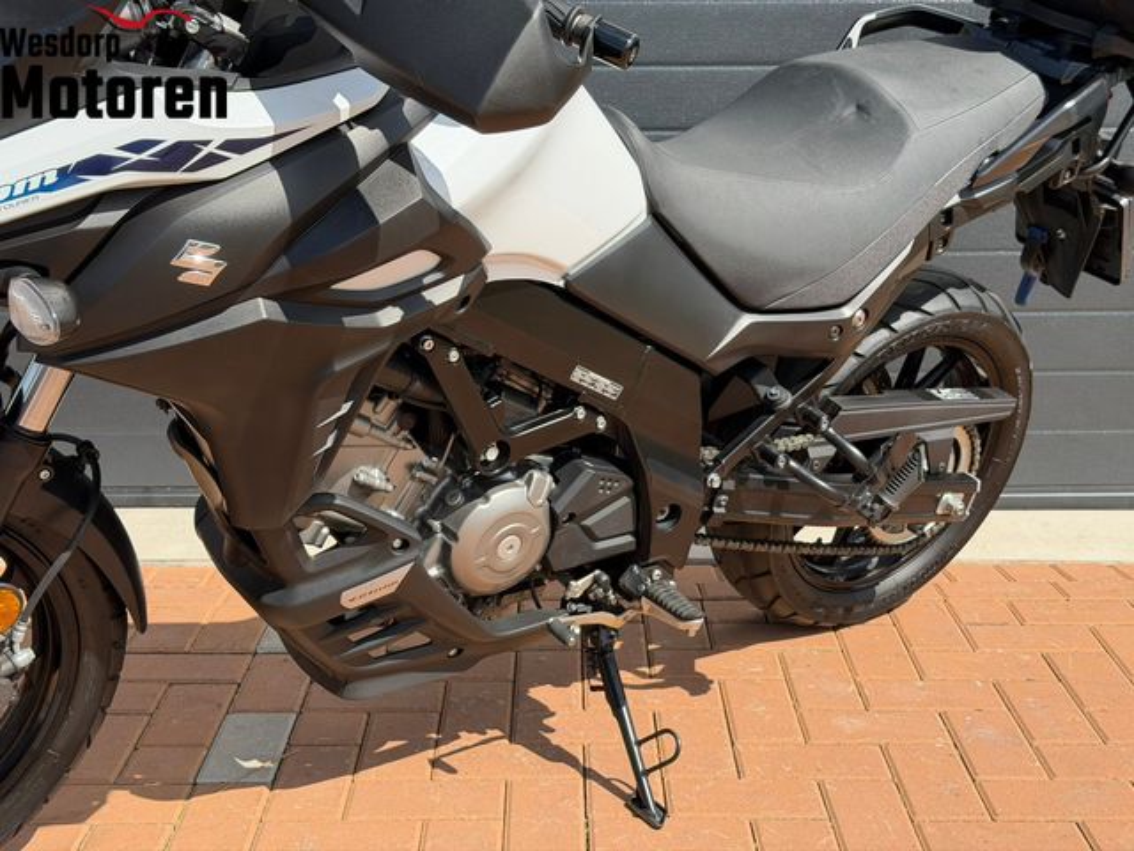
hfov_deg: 39.7
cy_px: 426
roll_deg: +2.7
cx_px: 567
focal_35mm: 48
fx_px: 1572
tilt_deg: -13.7
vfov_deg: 30.3
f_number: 1.78
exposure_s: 1/2865
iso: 100
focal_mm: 6.76
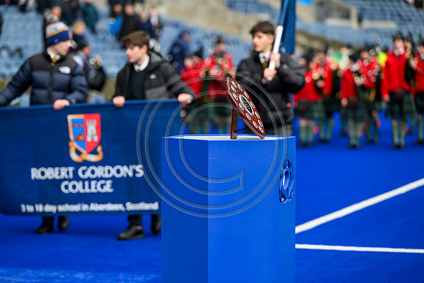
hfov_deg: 14.7
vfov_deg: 9.8
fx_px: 1649
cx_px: 212
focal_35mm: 140
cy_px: 142
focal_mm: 140
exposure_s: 1/2500
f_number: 3.5
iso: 2500
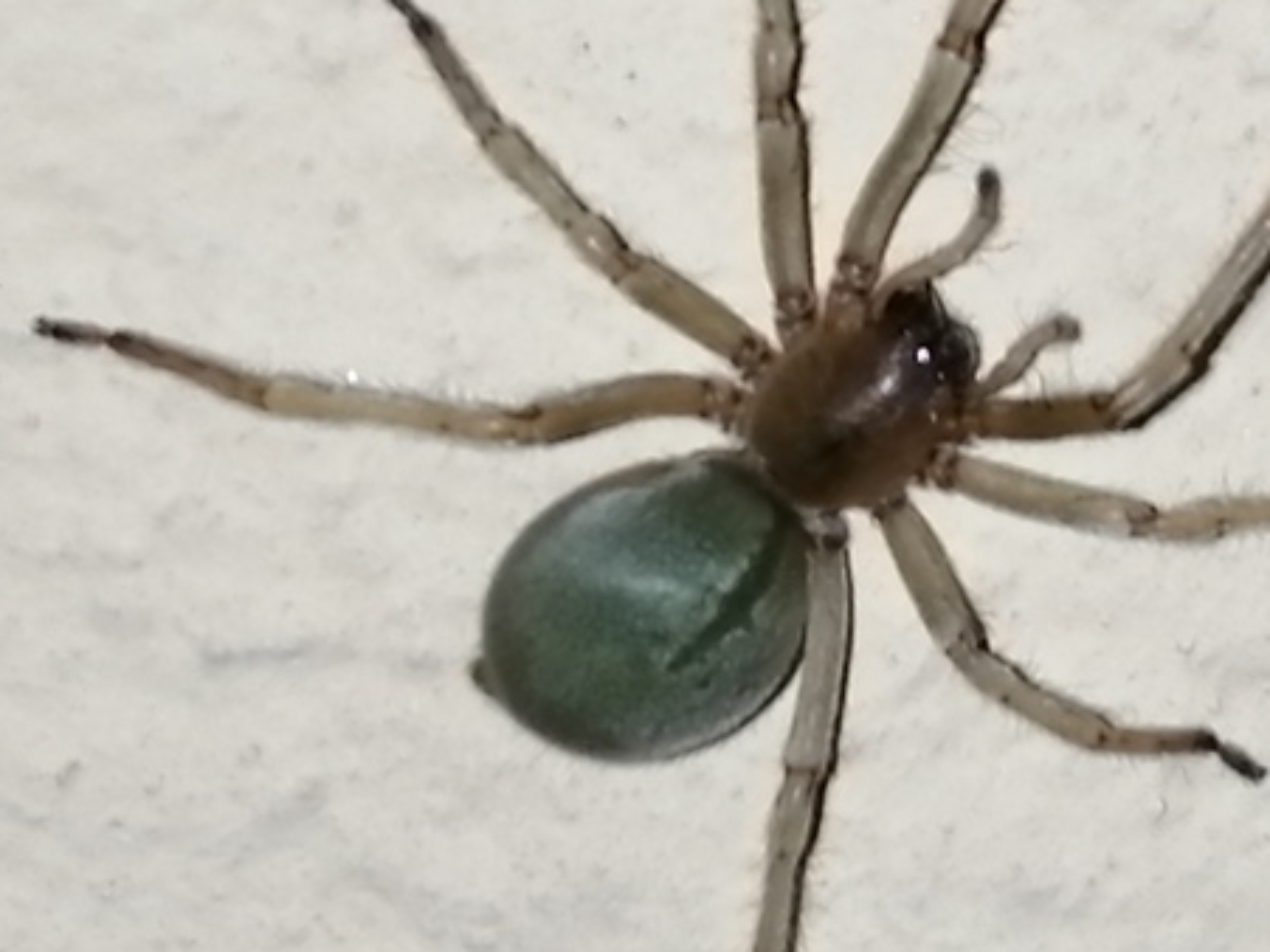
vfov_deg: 7.8
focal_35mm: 191
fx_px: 7006
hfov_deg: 10.3
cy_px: 473
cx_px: 942
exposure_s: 1/60
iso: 64
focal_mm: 3.46
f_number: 1.8
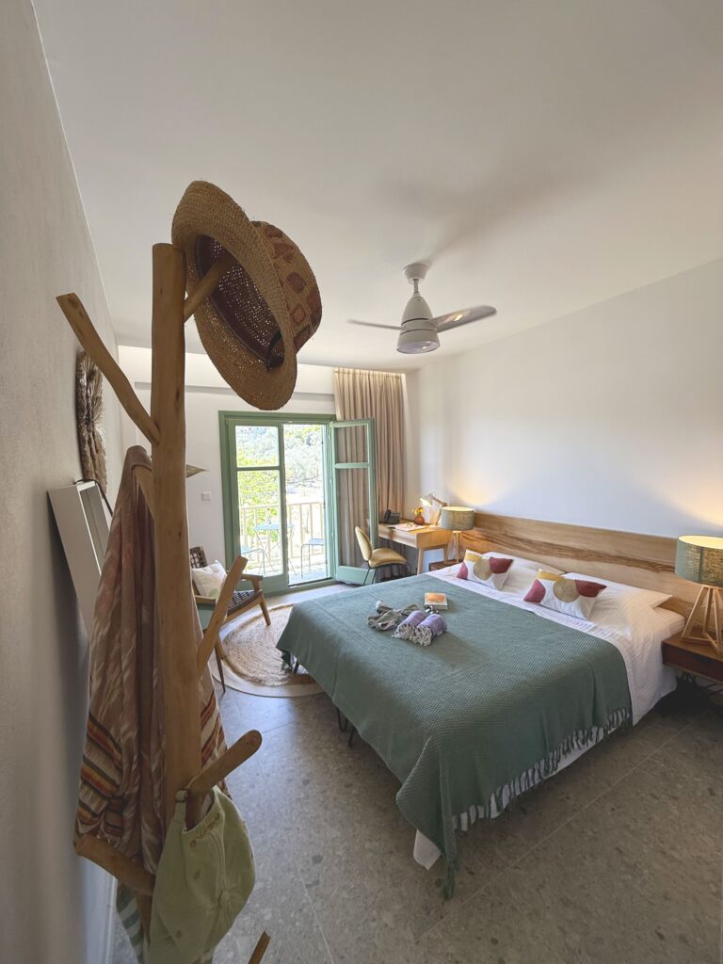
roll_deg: +1.8
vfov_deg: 102.1
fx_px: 390
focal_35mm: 14
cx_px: 362
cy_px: 482
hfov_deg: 85.7
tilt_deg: -1.9
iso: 80
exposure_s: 1/100
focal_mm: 2.22
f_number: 2.2
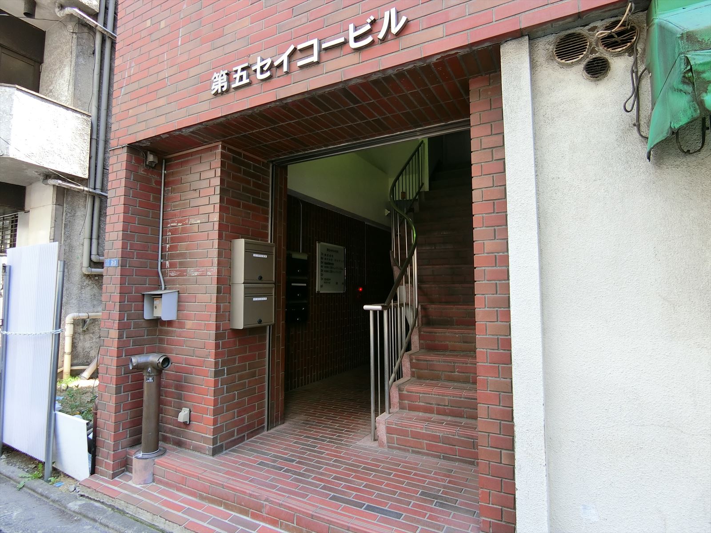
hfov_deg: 84.7
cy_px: 266
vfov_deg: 68.7
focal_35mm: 19
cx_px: 356
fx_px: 390
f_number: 2.7
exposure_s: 1/125
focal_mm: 4.06
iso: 100
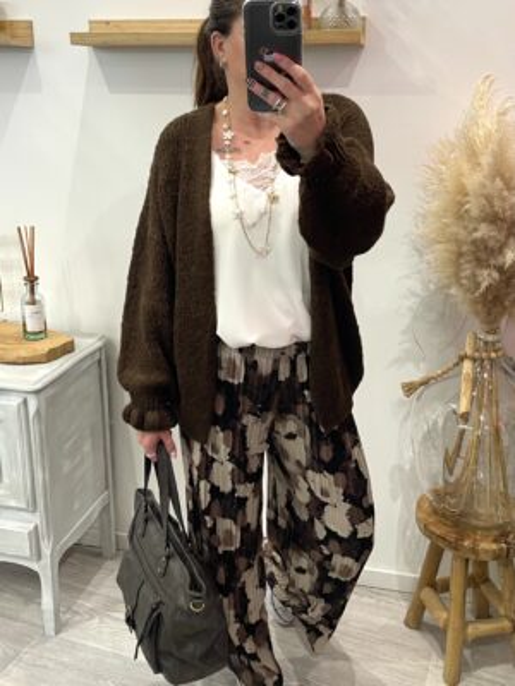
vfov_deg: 69.4
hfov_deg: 54.9
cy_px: 343
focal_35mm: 25
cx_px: 258
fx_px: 496
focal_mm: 5.1
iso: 64
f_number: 1.6
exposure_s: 1/50
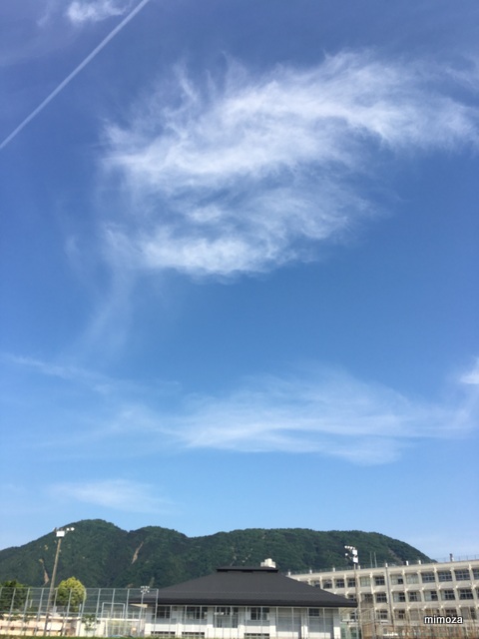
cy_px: 320
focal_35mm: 29
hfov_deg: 48.2
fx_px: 535
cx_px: 240
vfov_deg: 61.7
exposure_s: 1/1570
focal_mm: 4.15
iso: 25
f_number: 2.2
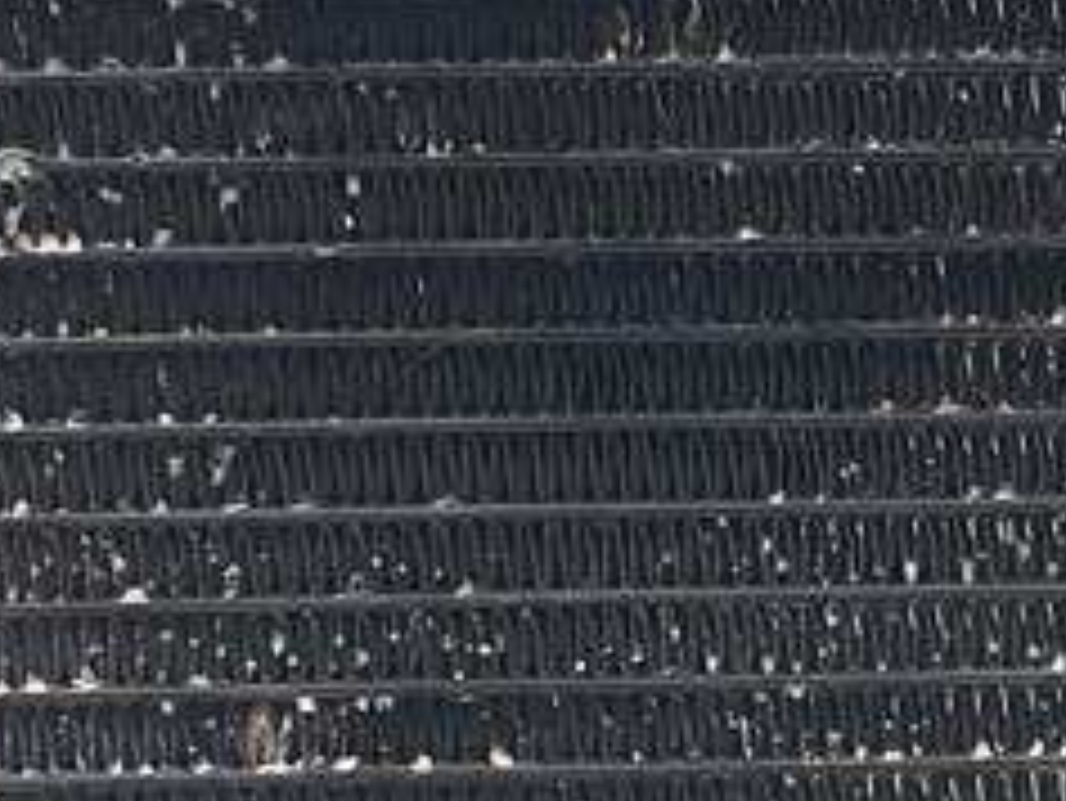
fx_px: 4868
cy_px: 760
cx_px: 1948
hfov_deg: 11.5
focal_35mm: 158
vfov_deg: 9.4
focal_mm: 4.3
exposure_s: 1/167
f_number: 2.4
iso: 50
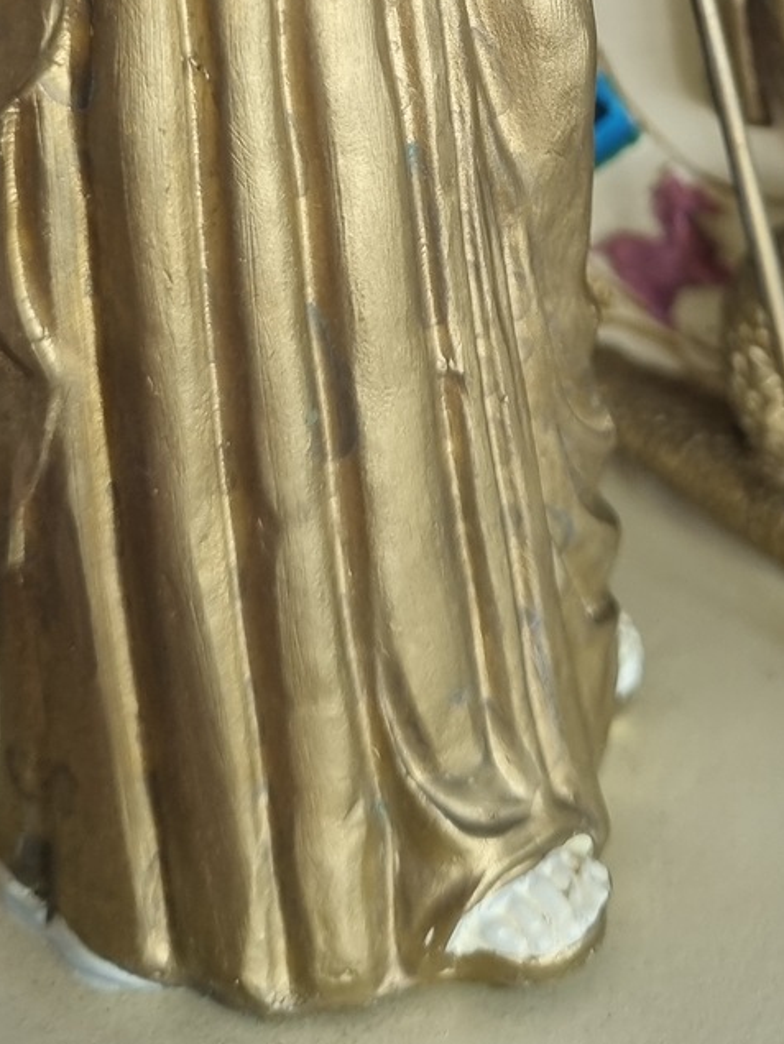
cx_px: 483
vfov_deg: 26.9
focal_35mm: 66
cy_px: -118
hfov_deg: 22.2
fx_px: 1991
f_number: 1.8
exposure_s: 1/60
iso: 200
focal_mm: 5.4
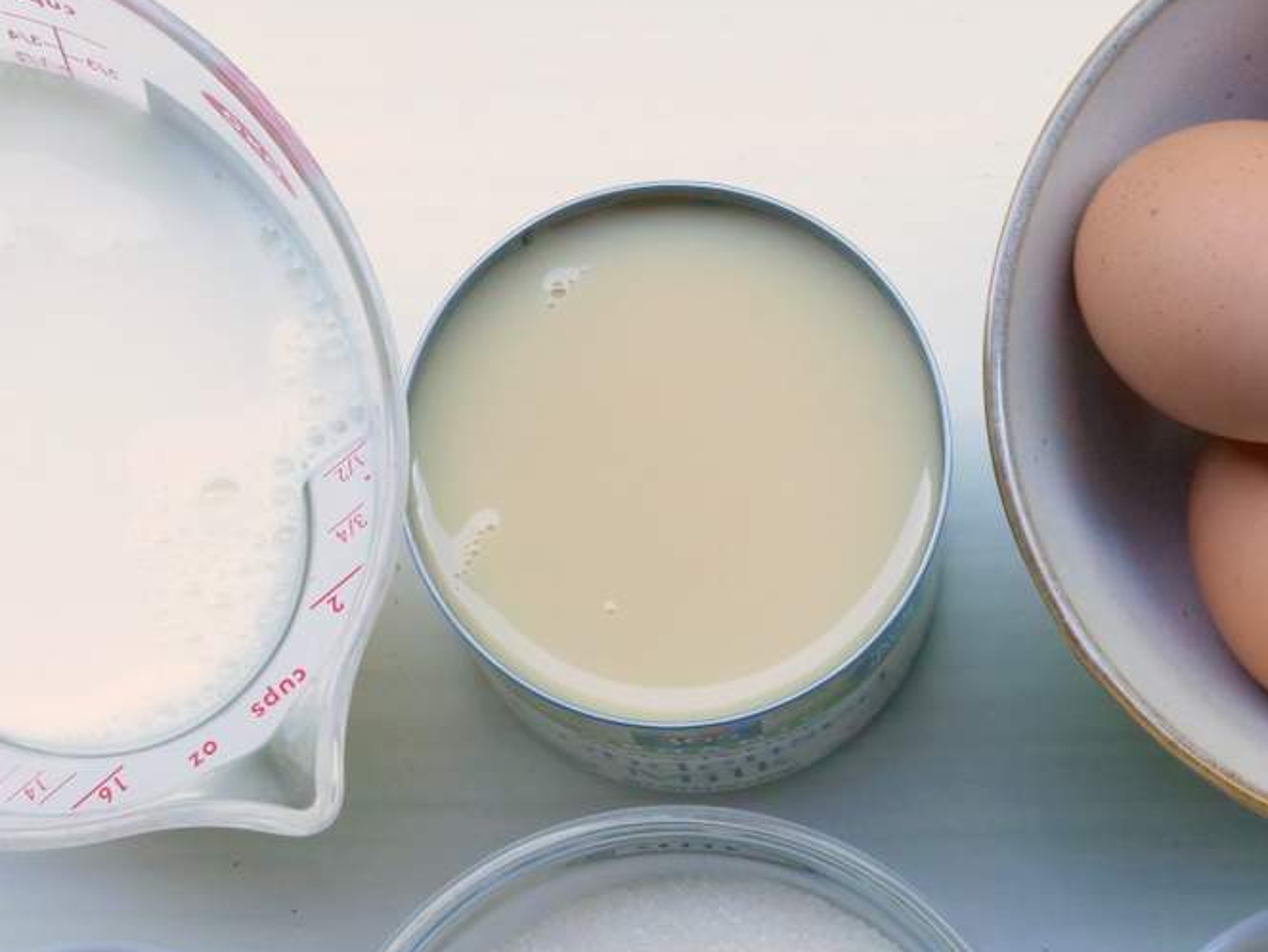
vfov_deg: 12.0
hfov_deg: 16.0
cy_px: 730
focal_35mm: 123
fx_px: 4508
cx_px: 765
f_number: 11
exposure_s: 1/80
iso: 2500
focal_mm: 34
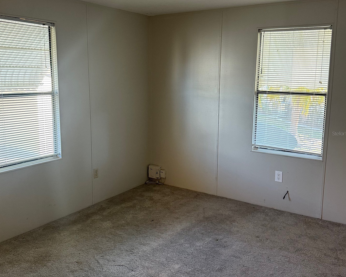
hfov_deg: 66.0
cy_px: 133
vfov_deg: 54.9
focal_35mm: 26
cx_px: 163
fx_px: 266
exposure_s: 1/60
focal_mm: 6.76
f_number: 1.78
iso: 320
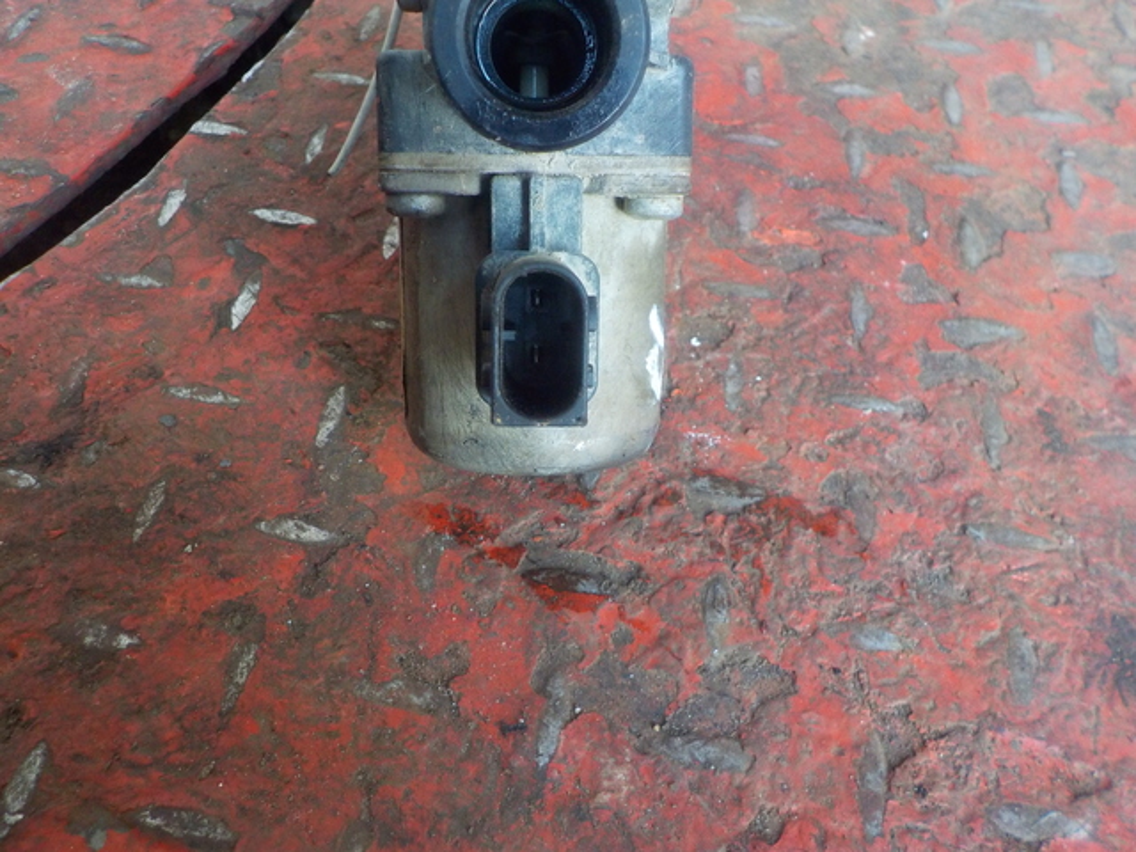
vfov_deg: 46.8
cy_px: 426
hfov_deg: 60.0
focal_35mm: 30
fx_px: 985
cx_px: 568
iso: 320
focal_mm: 4.1
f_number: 3.3
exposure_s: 1/30
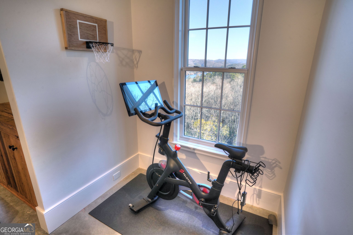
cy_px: 118
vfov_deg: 67.4
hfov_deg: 90.0
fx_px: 176
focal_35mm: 18
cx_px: 176
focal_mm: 18
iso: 200
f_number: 10
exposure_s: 1/30
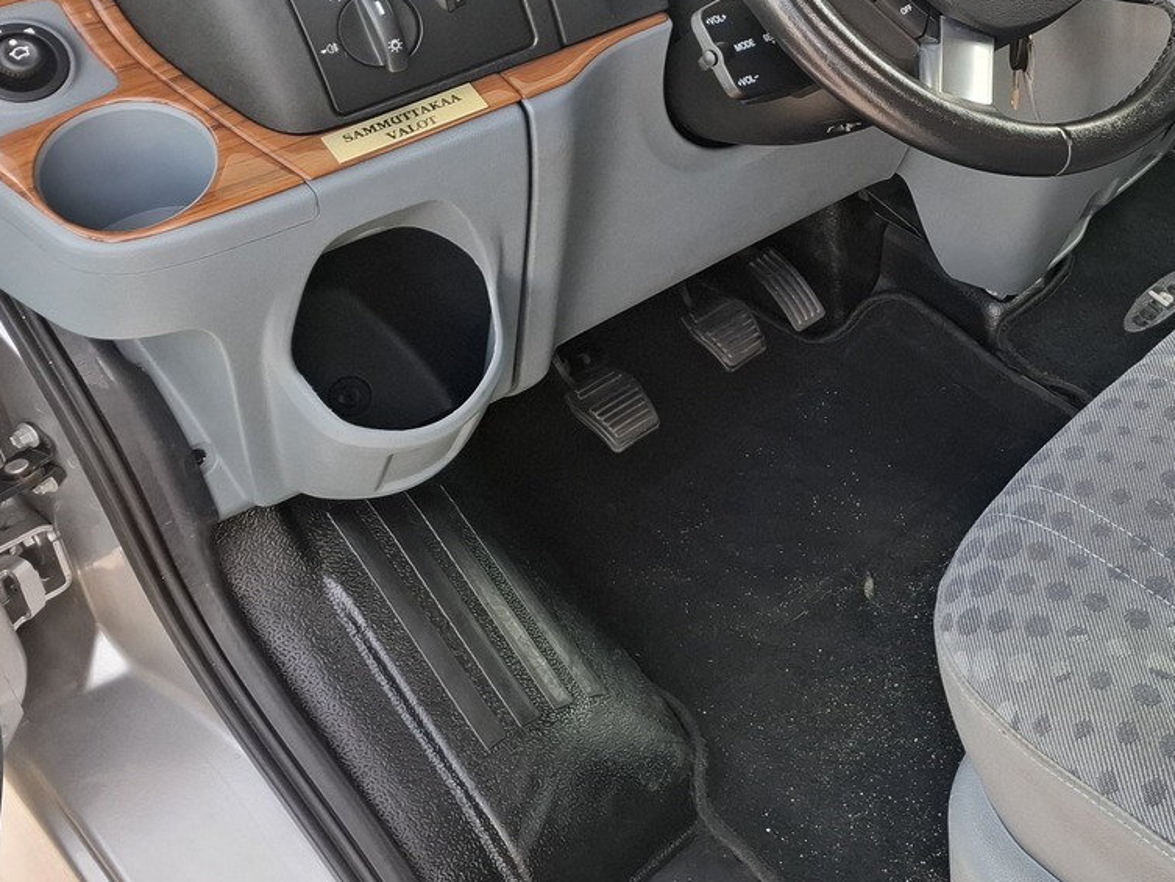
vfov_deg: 32.0
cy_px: 178
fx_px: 1494
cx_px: 1097
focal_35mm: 44
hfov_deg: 39.3
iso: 50
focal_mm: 5.54
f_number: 1.8
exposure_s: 1/136
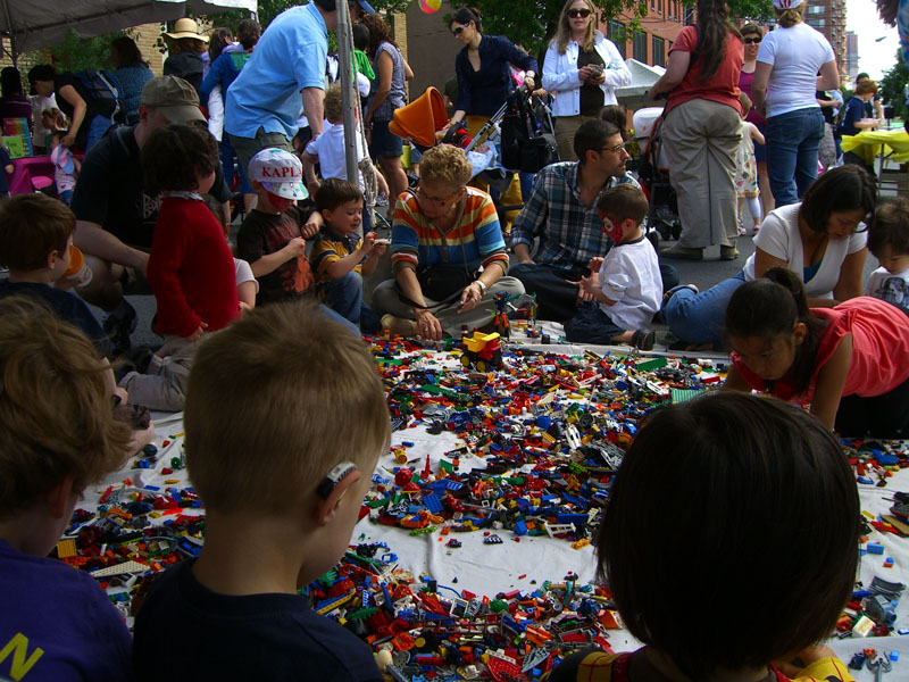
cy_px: 341
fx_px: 998
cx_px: 454
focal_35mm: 38
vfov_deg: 37.7
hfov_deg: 49.0
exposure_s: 1/200
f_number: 4
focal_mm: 7.9
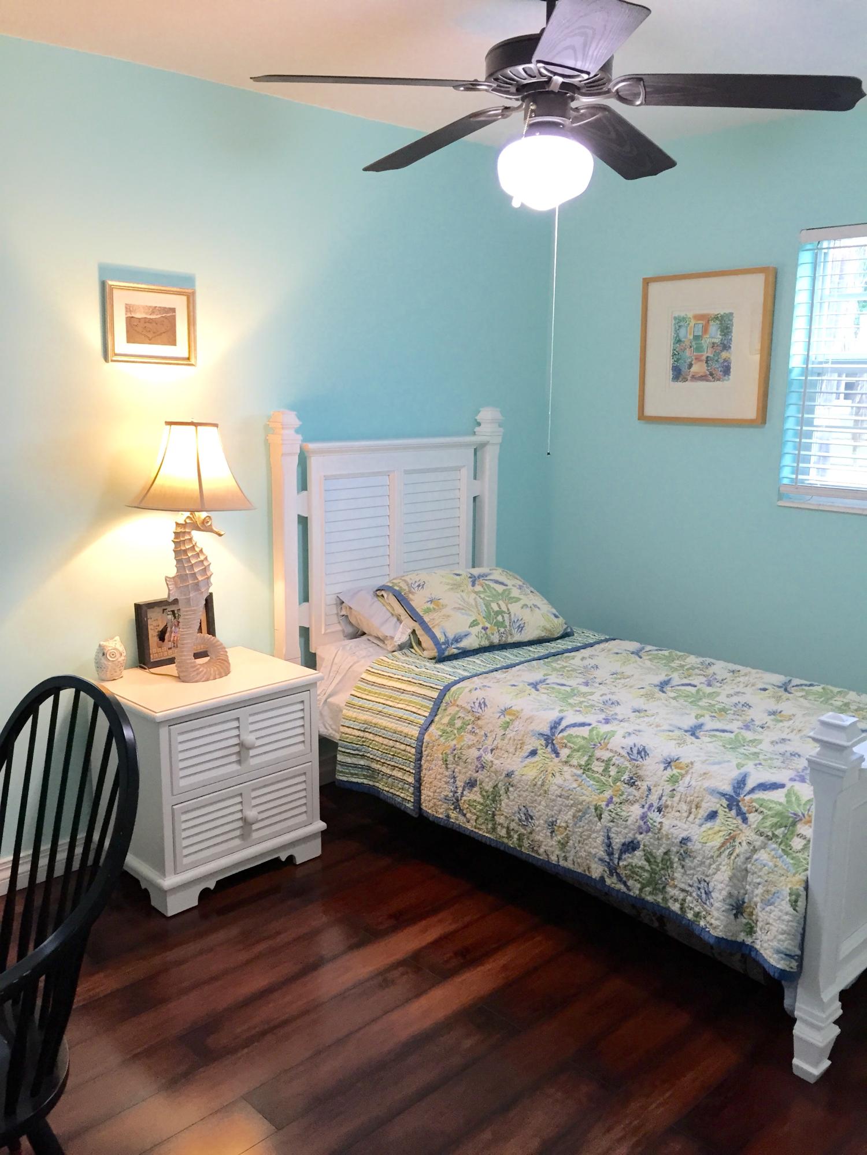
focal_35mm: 29
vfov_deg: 61.7
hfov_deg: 48.2
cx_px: 434
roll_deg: -0.2
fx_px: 968
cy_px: 578
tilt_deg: -12.8
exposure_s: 1/30
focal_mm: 4.15
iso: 100
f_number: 2.2
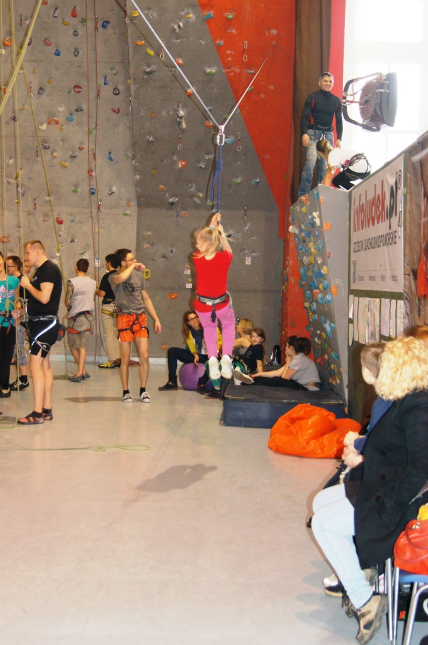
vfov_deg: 37.9
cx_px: 214
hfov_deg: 25.7
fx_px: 939
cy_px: 322
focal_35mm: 52
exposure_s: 1/60
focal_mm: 35
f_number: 5
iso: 1000
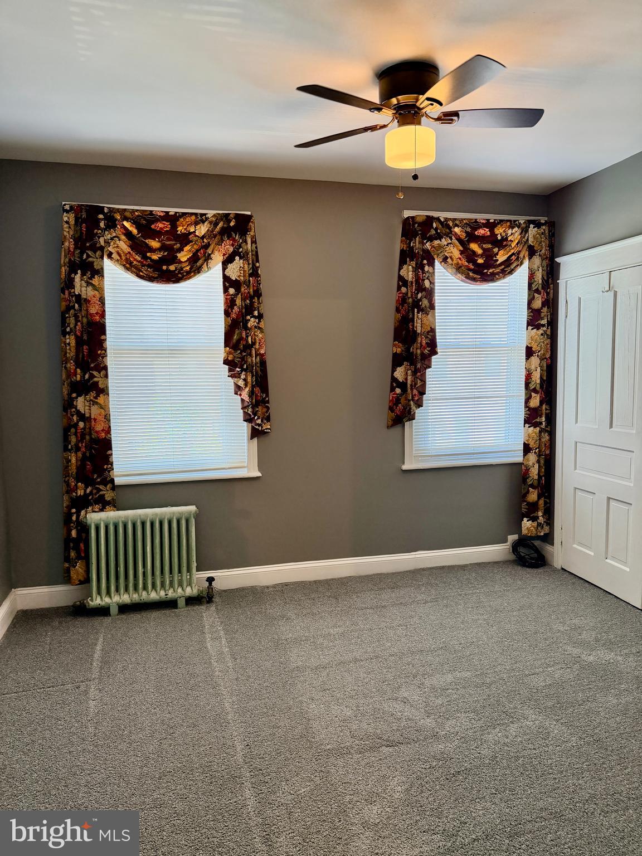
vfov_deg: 71.6
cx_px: 321
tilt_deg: -6.3
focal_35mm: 24
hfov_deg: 56.8
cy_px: 428
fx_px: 593
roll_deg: +0.7
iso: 200
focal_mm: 6.76
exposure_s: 1/120
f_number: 1.78
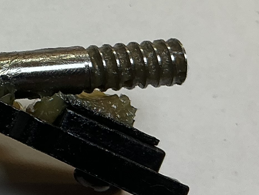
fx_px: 936
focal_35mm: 125
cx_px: -195
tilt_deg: -61.2
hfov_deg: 14.1
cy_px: 66
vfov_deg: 11.9
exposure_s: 1/120
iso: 25
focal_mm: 3
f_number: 1.8
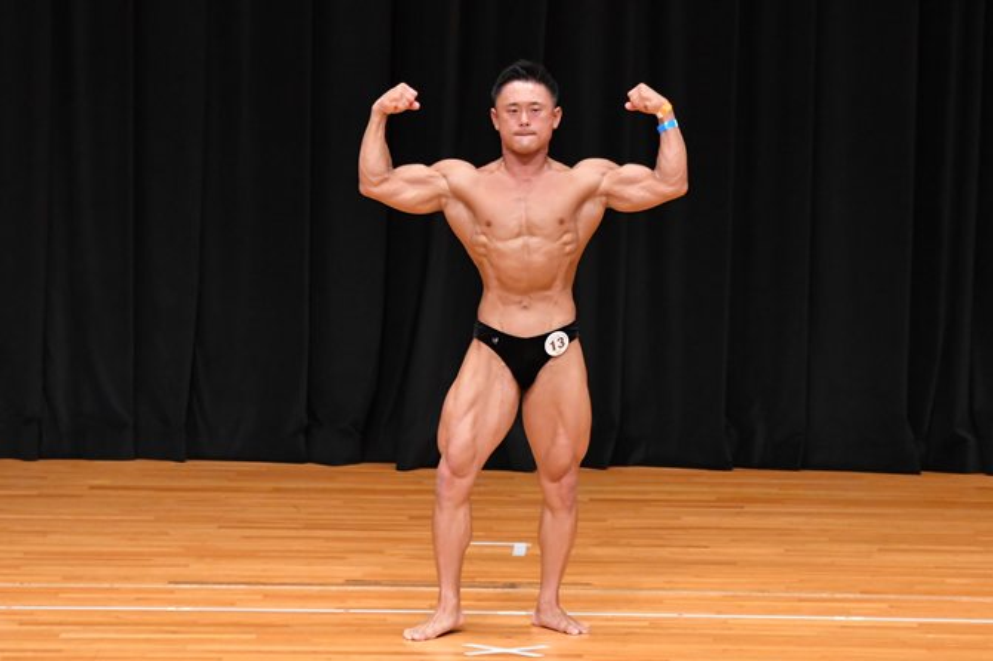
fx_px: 7638
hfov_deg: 7.4
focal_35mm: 277
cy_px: 322
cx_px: 526
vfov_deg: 5.0
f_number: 5.6
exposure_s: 1/400
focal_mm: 160
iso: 4000
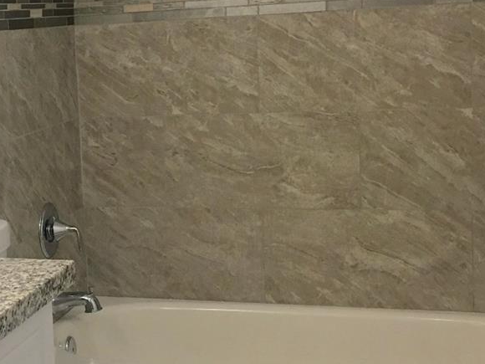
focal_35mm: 75
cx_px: 31
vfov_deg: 19.6
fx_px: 1051
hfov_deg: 25.1
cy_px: 158
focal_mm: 4.15
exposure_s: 1/30
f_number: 2.2
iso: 40
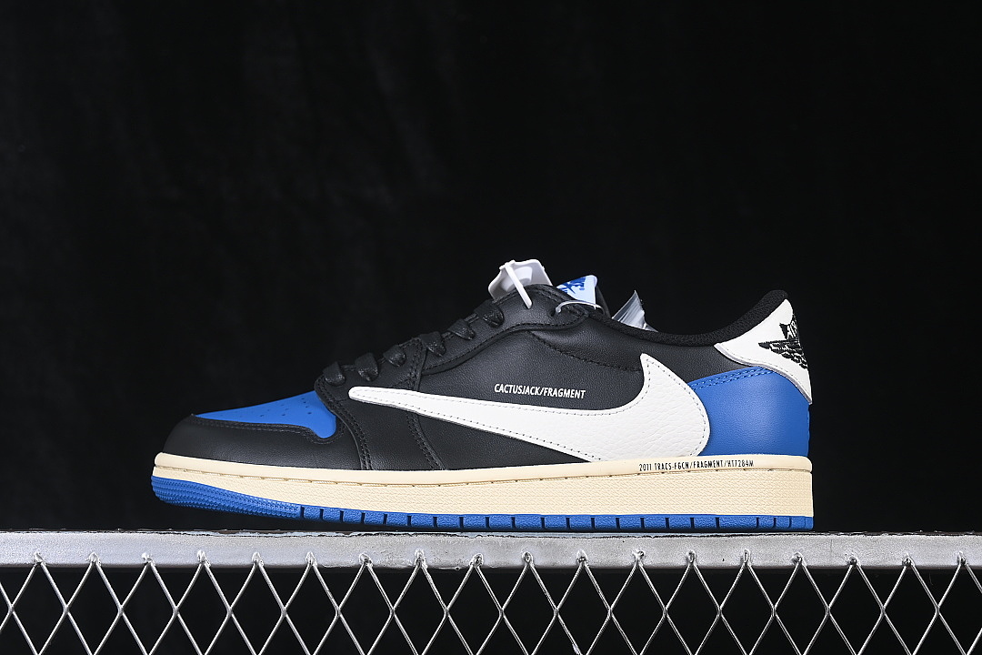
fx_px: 2046
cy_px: 328
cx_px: 491
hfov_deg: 27.0
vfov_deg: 18.2
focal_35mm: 75
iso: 160
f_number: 7.1
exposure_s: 1/80
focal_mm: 50
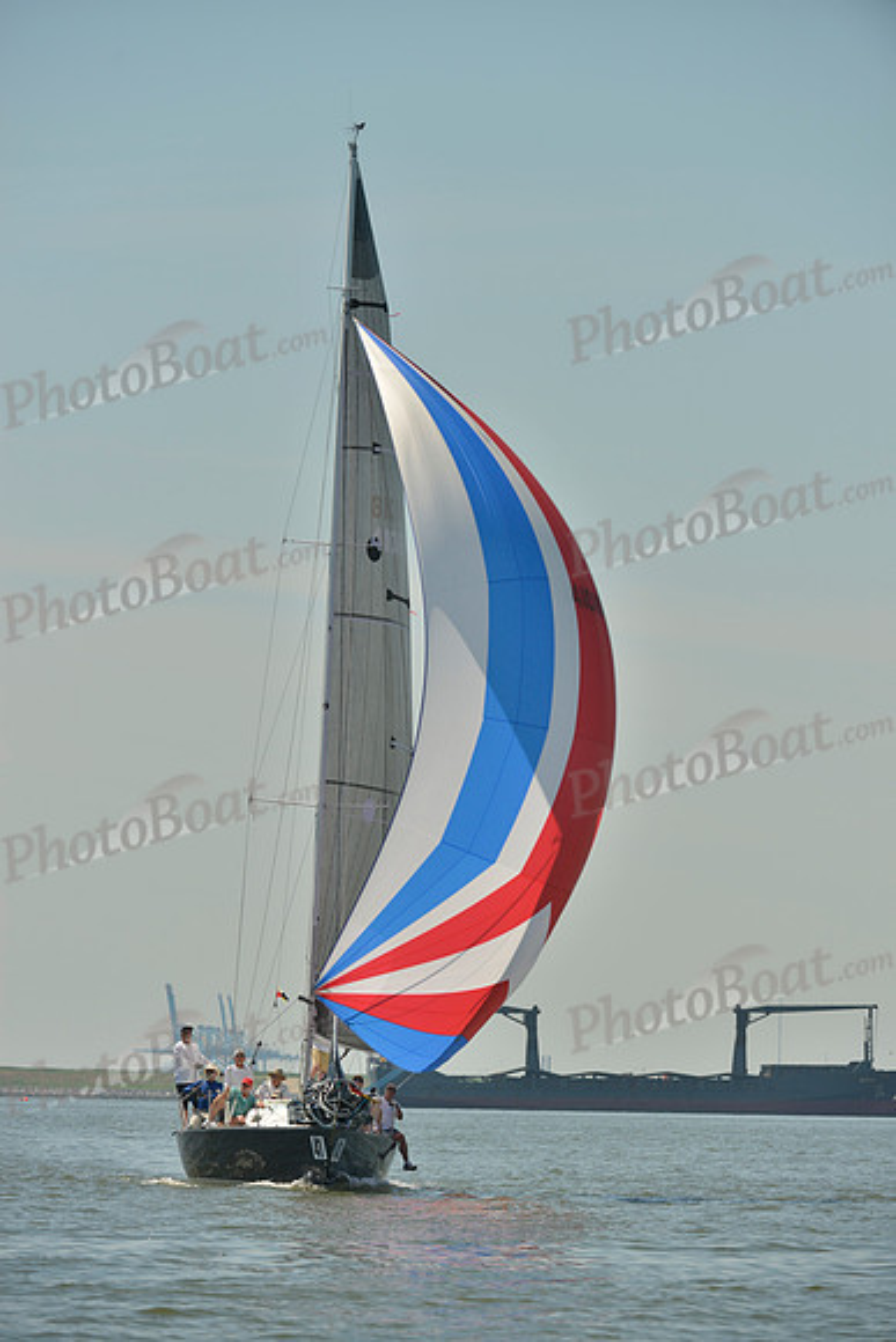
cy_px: 671
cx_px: 448
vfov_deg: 9.8
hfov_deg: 6.5
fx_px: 7835
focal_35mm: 210
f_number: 6.3
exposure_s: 1/1600
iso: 200
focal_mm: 210
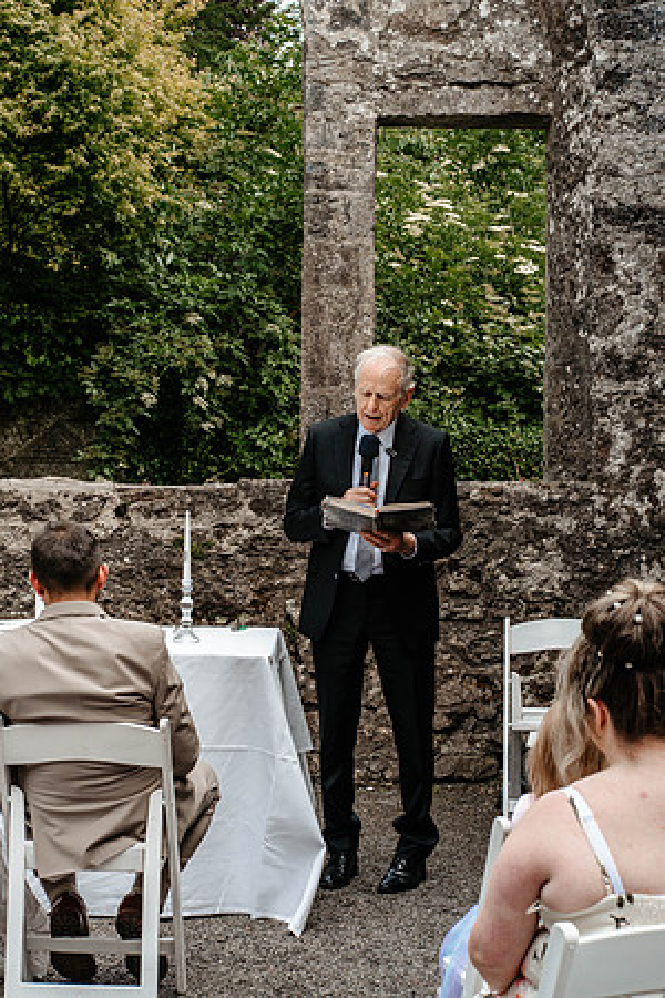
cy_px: 499
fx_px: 2355
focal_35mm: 85
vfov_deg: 23.9
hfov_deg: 16.1
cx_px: 332
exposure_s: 1/320
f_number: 13
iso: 1000
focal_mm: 85
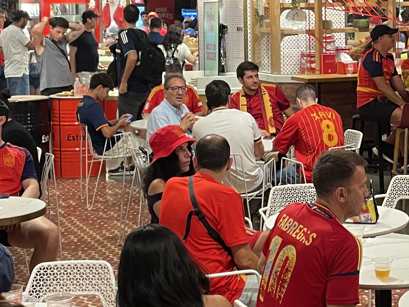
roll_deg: +0.6
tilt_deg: -3.7
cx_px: 351
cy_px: 68
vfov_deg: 18.1
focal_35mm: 81
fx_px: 957
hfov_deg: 23.6
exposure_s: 1/60
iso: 320
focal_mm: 4.2
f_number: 1.6
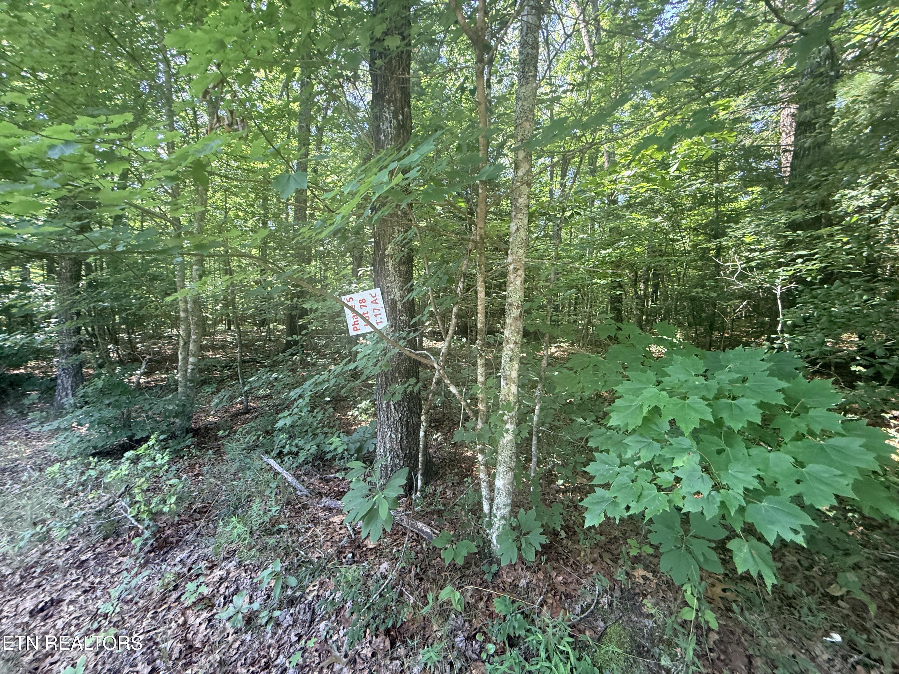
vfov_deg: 85.7
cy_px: 337
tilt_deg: -1.6
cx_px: 450
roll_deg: -2.4
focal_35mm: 14
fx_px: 364
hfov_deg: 102.1
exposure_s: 1/99
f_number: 2.2
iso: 200
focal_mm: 2.22
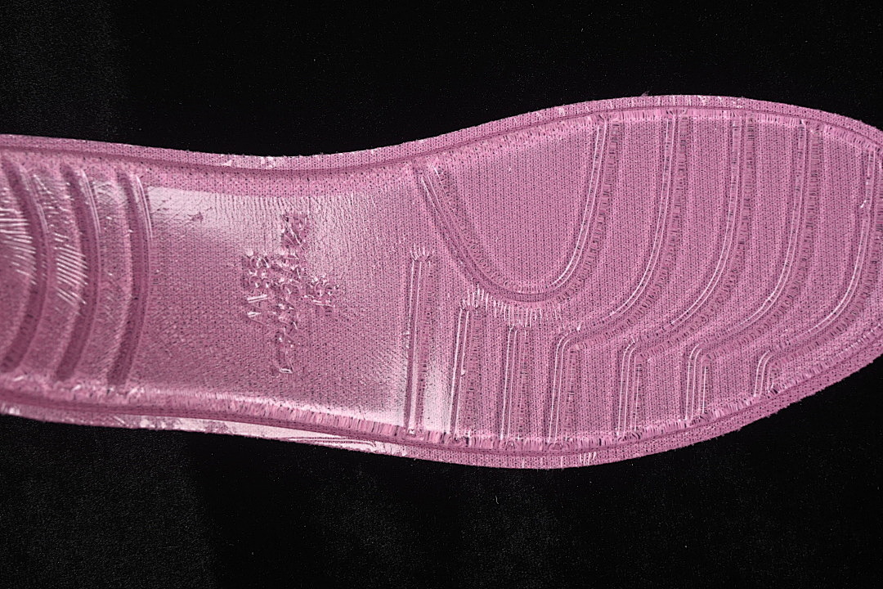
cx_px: 442
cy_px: 294
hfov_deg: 27.0
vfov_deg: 18.2
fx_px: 1839
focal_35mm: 75
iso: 160
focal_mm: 50
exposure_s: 1/80
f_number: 7.1
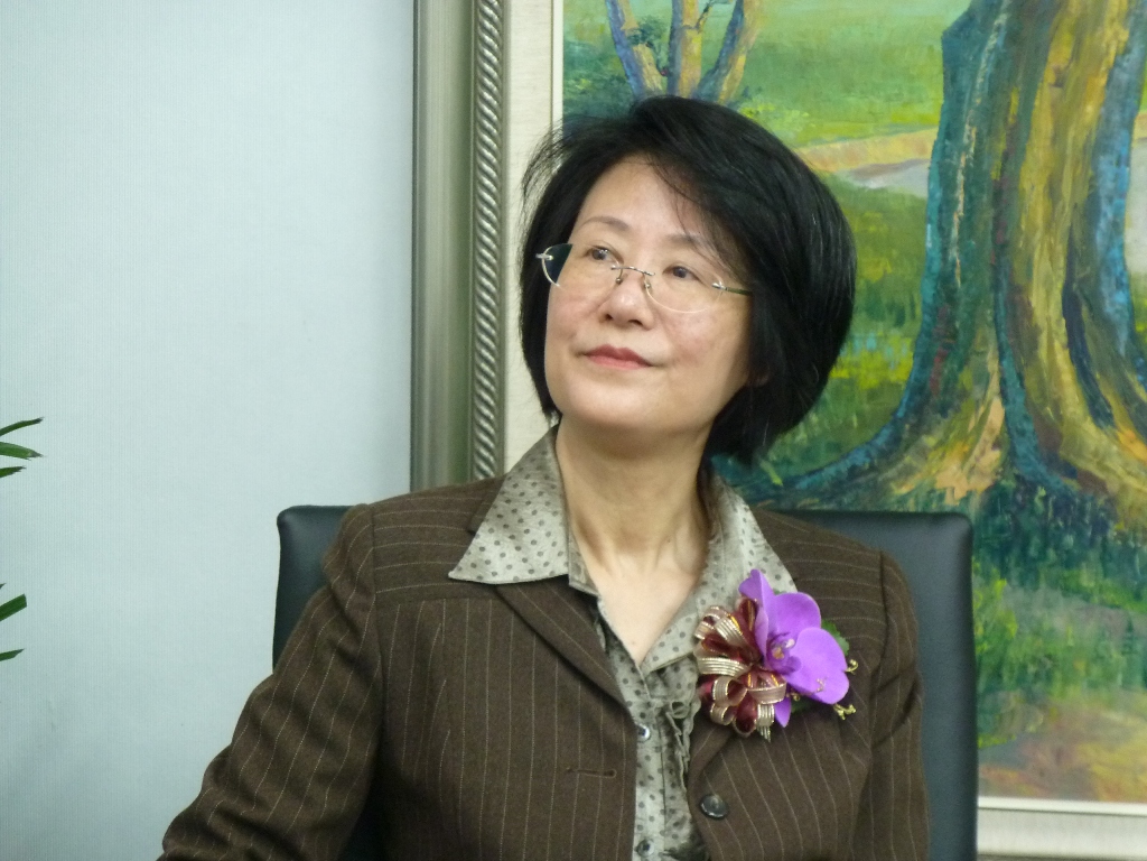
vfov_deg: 7.1
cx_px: 574
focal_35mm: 210
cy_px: 430
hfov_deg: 9.4
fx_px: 6958
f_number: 4.6
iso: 400
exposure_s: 1/13
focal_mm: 34.4
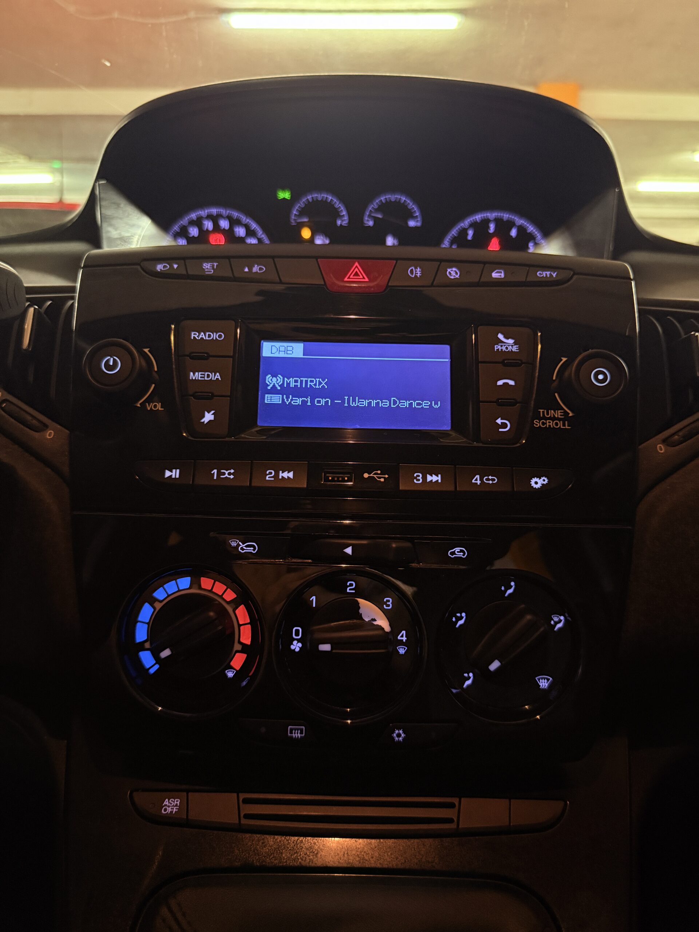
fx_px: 646
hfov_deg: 56.8
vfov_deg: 71.6
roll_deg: -0.9
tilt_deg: -13.9
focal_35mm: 24
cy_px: 466
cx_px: 350
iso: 800
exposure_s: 1/60
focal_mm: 6.76
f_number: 1.78
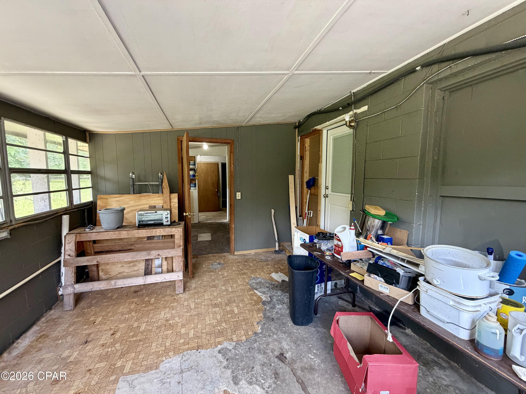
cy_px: 197
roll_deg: -0.6
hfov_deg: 102.1
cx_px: 263
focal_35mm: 14
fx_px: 213
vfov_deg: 85.7
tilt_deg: -5.7
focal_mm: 2.22
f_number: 2.2
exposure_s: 1/121
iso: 250
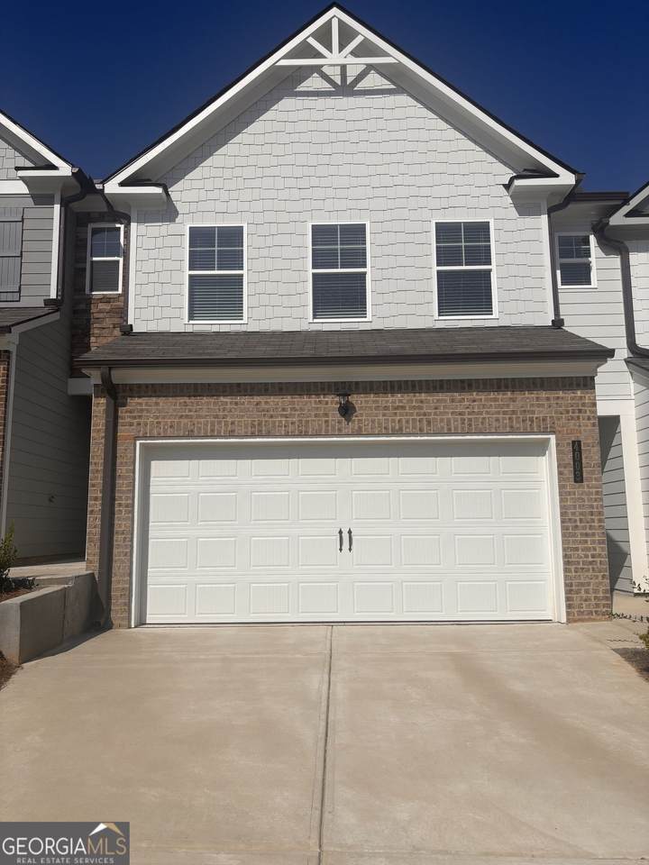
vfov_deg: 67.3
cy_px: 432
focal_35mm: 26
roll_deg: -0.2
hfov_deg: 53.1
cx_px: 324
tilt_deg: +9.0
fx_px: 650
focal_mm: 5.96
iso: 50
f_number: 1.6
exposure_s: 1/12195
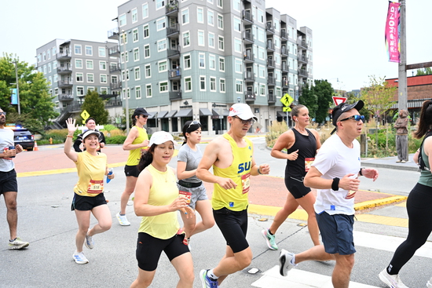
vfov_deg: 40.0
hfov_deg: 57.2
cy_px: 144
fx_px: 396
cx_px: 216
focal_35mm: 33
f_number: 4
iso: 2000
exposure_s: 1/800
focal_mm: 33
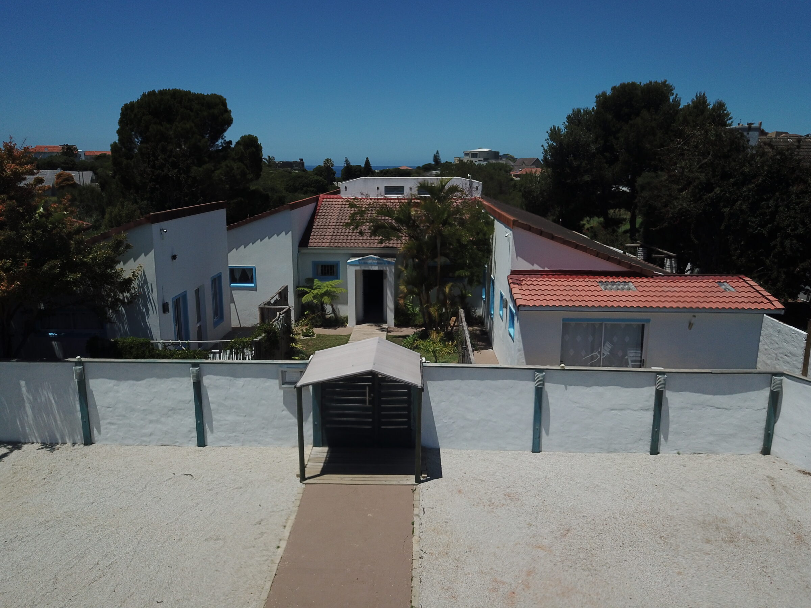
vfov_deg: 53.1
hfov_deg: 67.3
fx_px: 609
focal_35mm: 26
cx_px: 406
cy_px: 304
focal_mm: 4.73
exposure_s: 1/4115
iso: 100
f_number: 2.2
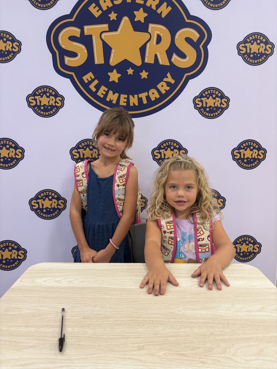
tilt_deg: -7.2
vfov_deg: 67.3
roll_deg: +0.0
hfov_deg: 53.1
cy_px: 184
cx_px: 138
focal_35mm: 26
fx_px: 277
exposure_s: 1/60
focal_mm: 5.96
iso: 125
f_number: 1.6
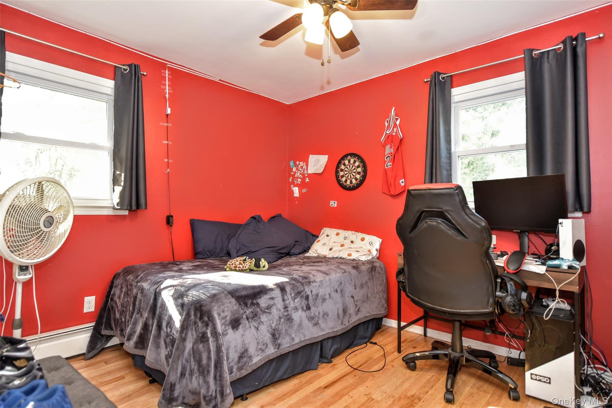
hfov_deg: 86.9
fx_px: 323
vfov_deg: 64.6
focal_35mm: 19
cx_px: 306
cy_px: 204
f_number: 3.2
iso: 800
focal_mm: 19
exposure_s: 1/60
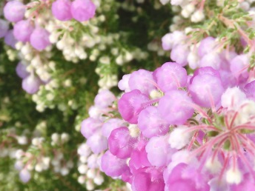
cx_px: 192
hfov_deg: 39.3
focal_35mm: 47
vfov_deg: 30.9
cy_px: 96
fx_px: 346
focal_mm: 5.4
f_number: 3.5
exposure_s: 1/200
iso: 100
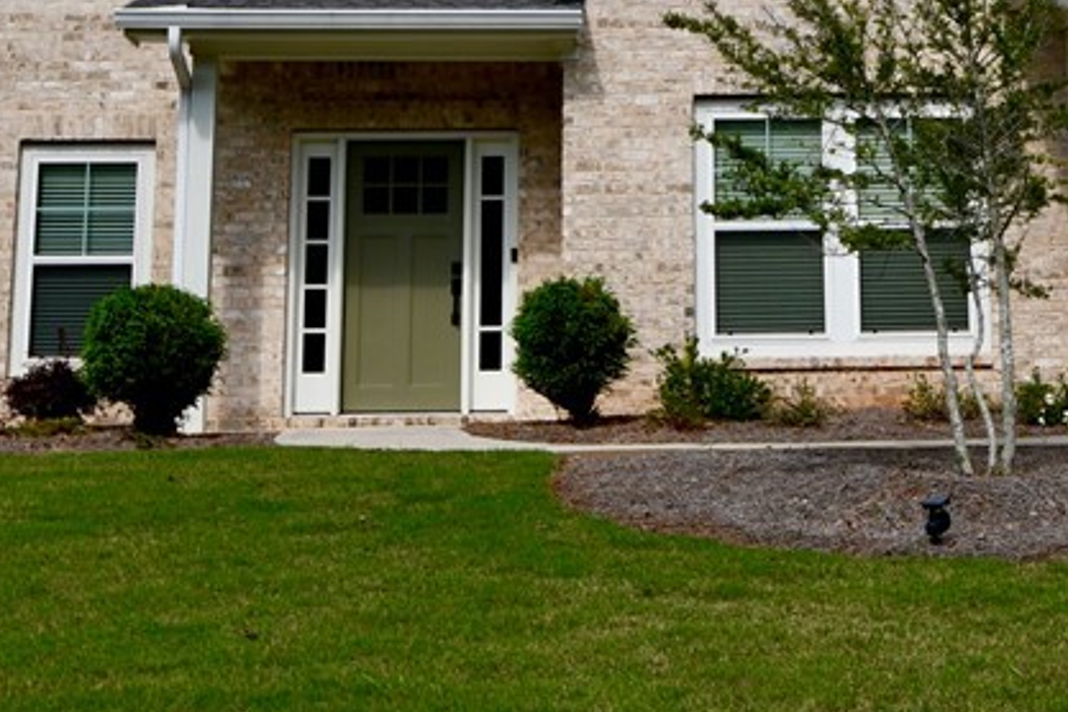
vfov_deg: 17.9
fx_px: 2165
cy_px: -108
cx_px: 861
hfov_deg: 27.1
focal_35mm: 73
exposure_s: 1/320
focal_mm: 19
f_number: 9
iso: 100
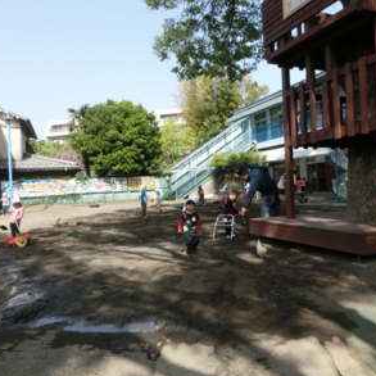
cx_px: 198
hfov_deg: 55.6
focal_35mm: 29
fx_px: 356
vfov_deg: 55.6
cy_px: 191
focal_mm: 4.24
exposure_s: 1/640
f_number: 3
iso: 80
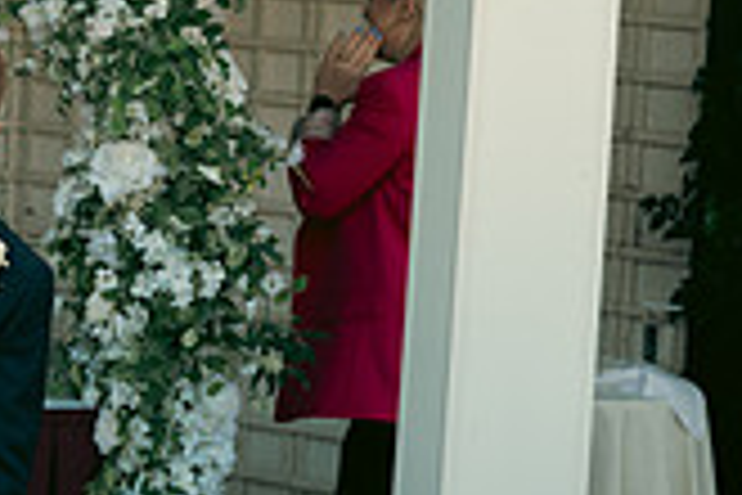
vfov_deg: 7.8
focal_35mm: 176
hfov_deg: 11.5
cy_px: 164
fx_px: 3627
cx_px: -72
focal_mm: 50
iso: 250
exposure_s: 1/500
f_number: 3.5
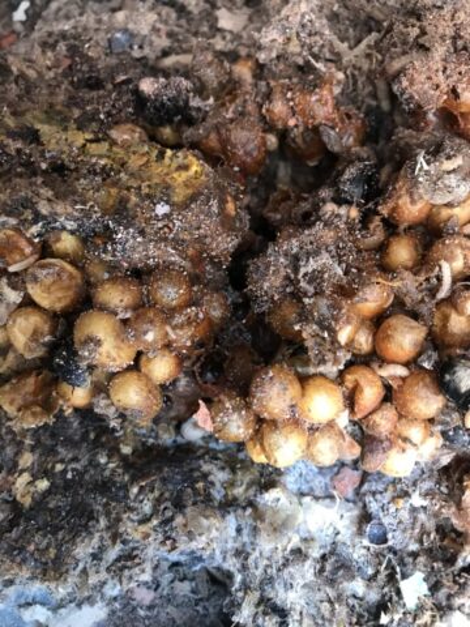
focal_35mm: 28
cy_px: 314
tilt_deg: -51.5
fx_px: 507
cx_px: 235
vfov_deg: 63.4
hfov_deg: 49.7
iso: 64
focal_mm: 3.99
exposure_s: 1/17
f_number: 1.8
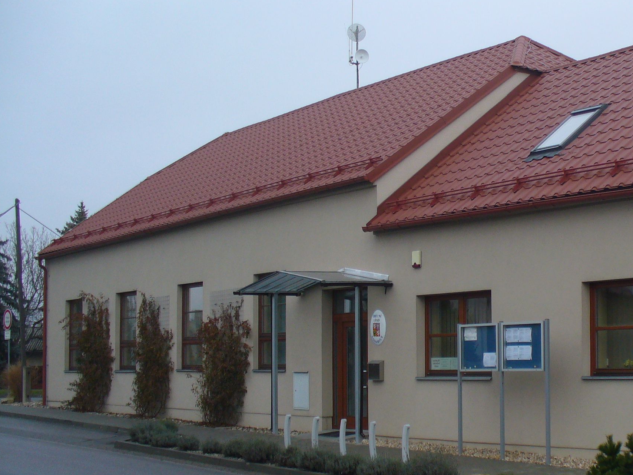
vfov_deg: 24.0
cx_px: 517
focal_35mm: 61
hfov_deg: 30.8
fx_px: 1115
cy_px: 269
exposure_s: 1/400
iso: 80
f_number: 2.8
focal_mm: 6.1
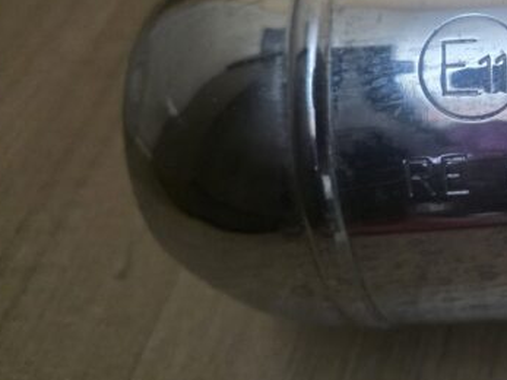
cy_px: 115
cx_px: 563
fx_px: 776
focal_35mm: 53
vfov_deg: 27.3
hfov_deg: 31.8
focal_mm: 6.25
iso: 1600
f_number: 1.7
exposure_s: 1/100
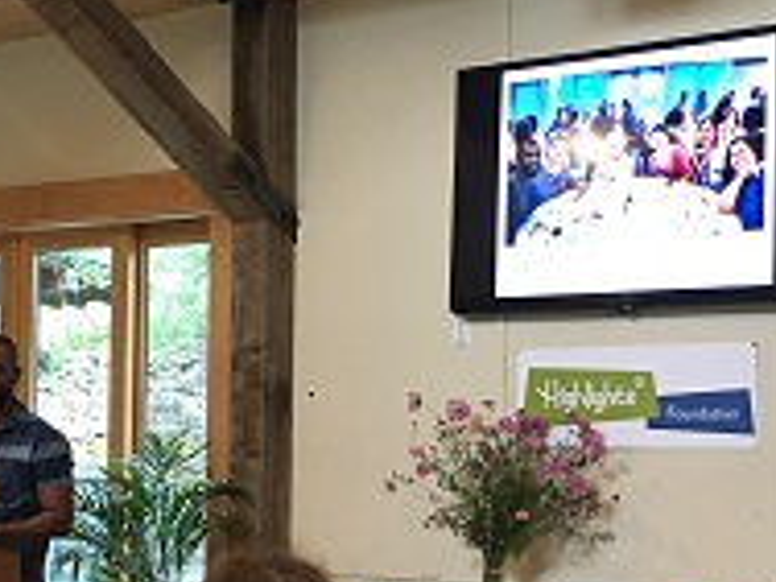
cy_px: 353
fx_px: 1726
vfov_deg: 19.1
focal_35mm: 77
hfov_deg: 25.2
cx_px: 512
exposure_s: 1/15
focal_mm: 4.15
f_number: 2.2
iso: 100
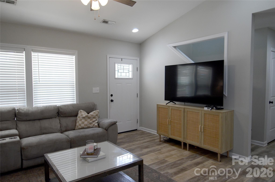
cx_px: 138
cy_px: 91
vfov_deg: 52.9
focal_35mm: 24
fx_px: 183
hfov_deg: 73.9
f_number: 6.3
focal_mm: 16
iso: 1000
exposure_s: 1/160
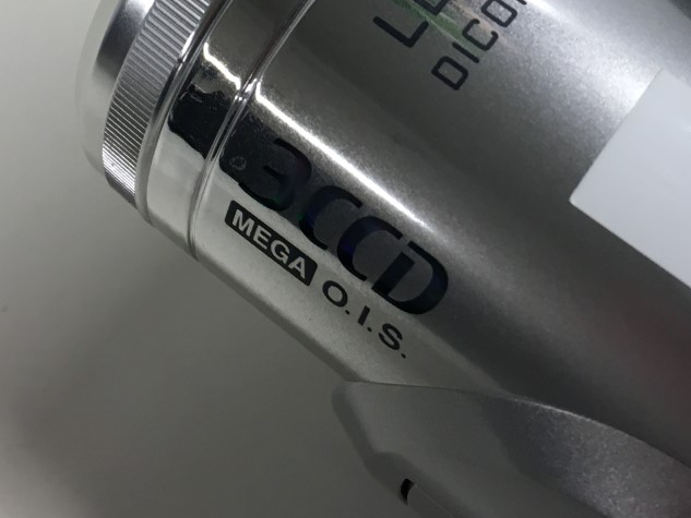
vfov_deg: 21.2
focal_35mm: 66
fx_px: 1318
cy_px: -37
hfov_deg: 29.1
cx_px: 489
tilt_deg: -61.2
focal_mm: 4.15
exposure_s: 1/33
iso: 32
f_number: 2.2
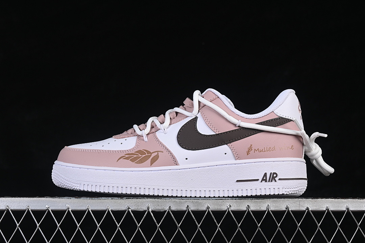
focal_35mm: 75
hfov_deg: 27.0
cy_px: 122
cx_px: 182
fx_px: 760
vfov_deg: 18.2
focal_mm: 50
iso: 160
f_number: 8
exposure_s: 1/80
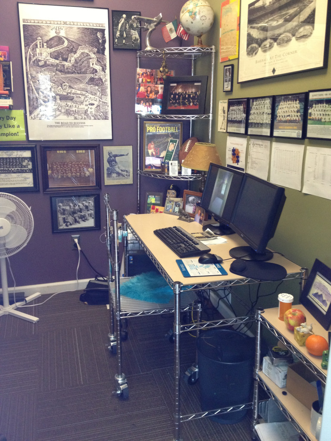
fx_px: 446
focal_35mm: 35
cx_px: 166
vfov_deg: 52.6
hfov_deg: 40.7
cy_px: 220
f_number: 2.4
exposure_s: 1/20
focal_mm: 4.28
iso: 200
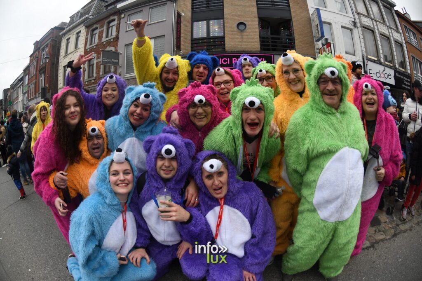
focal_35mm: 15
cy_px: 140
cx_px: 211
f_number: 4.5
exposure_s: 1/500
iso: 250
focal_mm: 10.5
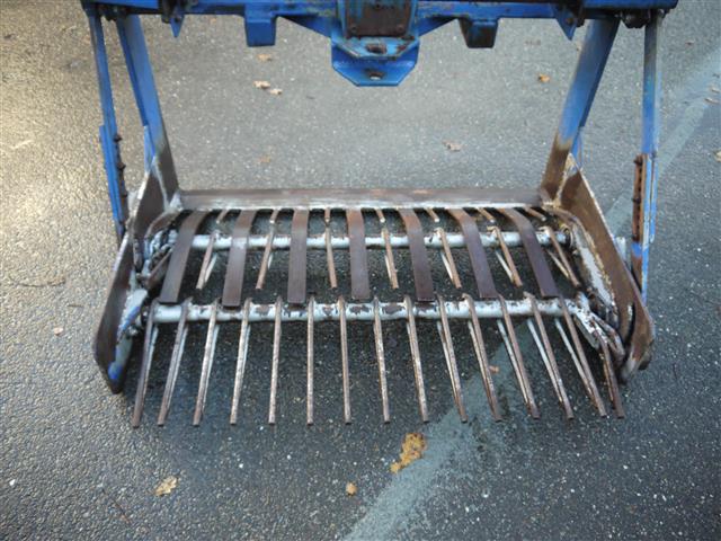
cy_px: 270
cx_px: 360
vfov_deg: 49.7
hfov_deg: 63.4
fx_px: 583
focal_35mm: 28
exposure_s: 1/125
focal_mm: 14
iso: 500
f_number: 3.5
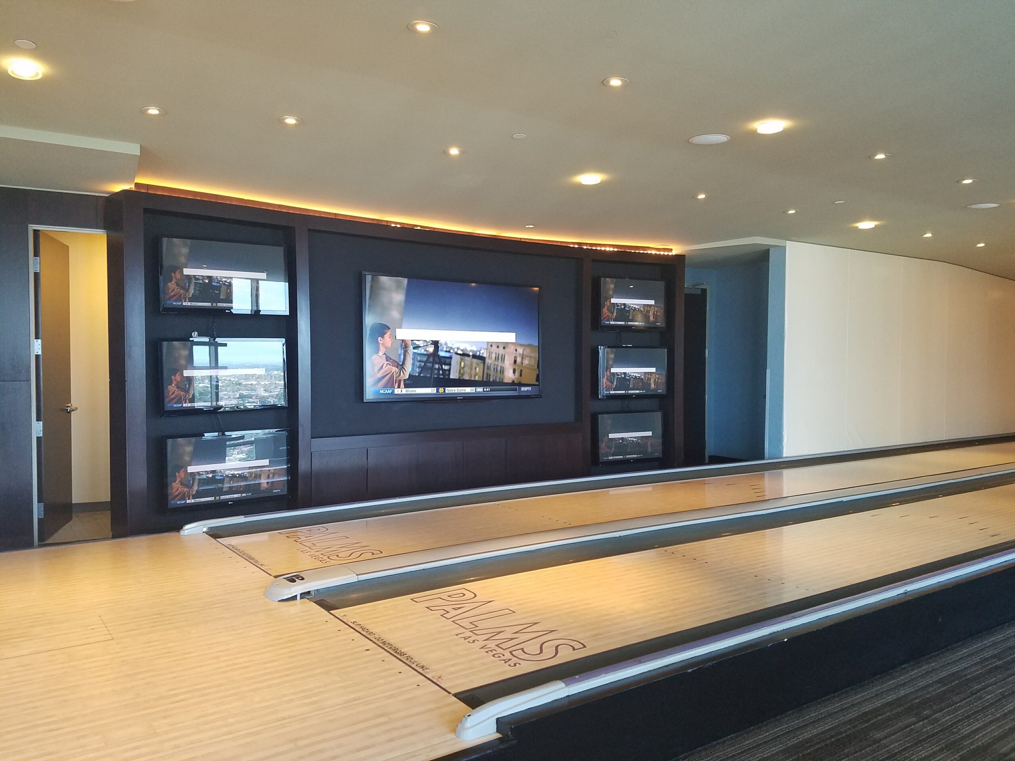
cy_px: 380
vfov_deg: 53.1
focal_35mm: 26
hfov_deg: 67.3
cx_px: 508
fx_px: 762
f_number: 1.7
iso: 160
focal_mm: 4.2
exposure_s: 1/40
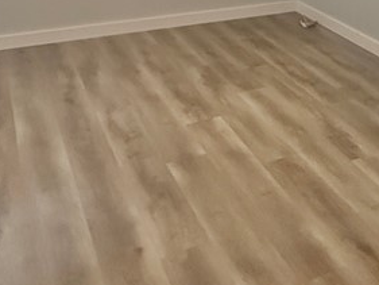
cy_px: 24
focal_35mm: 51
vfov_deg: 27.5
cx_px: 339
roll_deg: -1.9
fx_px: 559
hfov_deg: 35.4
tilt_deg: -17.5
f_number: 2.2
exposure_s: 1/60
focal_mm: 2.22
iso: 1250
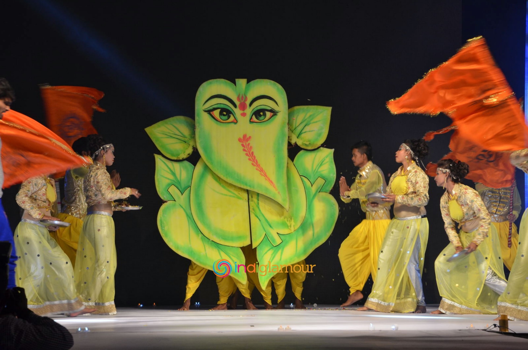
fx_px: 1757
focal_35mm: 120
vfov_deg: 11.4
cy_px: 175
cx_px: 264
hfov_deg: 17.1
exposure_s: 1/80
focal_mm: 80
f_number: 7.1
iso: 800
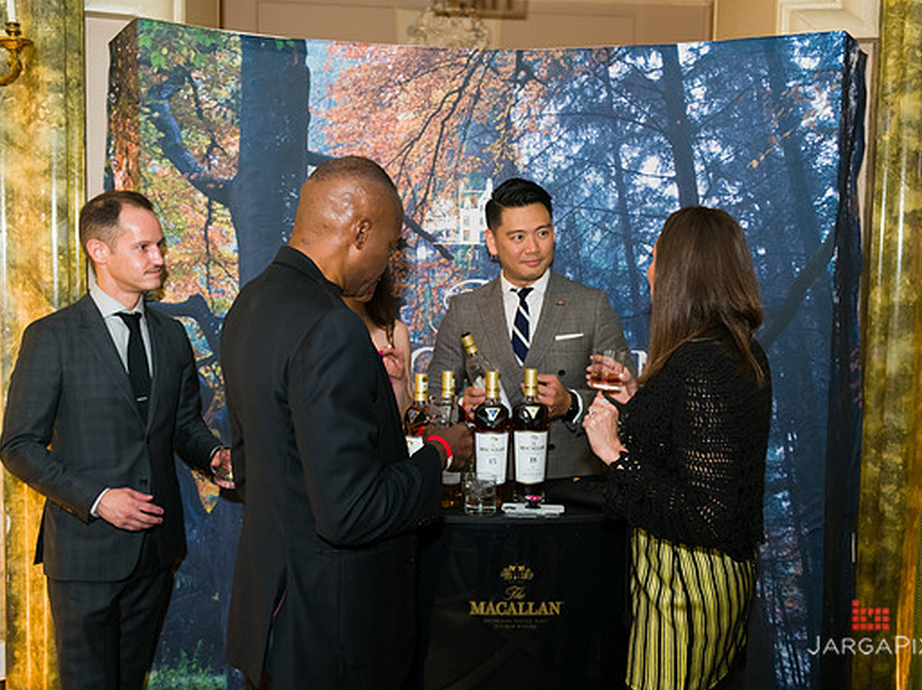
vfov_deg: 38.6
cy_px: 346
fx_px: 985
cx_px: 458
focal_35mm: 37
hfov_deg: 50.2
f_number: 3.2
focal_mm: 34
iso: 1600
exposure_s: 1/125
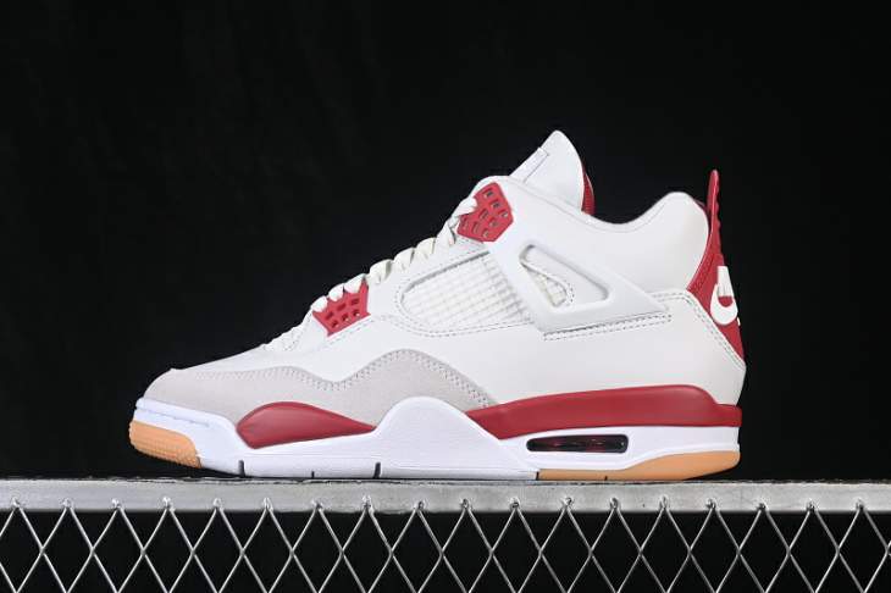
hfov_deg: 27.0
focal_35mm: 75
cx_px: 446
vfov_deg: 18.2
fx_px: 1855
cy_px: 296
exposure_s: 1/80
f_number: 8
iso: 160
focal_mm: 50
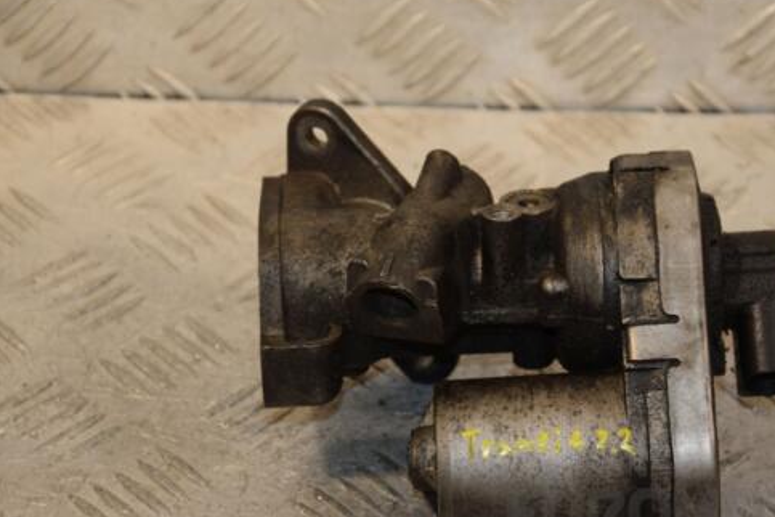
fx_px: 3207
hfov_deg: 13.8
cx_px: 477
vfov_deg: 9.2
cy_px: 299
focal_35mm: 149
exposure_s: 1/200
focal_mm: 80
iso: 800
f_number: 5.3
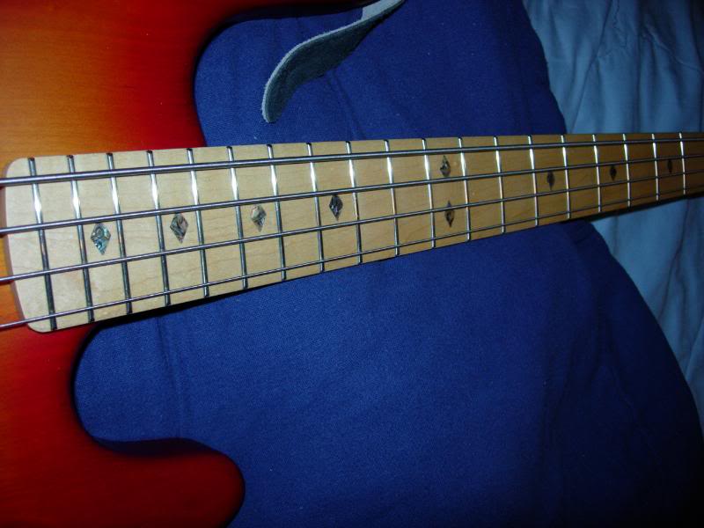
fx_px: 773
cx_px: 352
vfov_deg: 37.7
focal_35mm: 38
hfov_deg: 49.0
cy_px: 264
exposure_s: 1/64
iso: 79
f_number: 2.8
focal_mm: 7.8
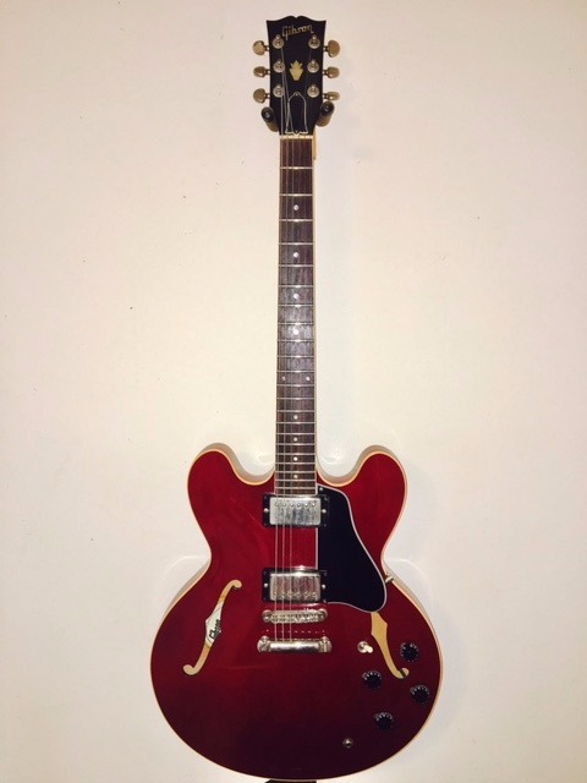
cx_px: 294
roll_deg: -0.6
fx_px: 656
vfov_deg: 61.7
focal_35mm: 29
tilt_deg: -7.4
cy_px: 392
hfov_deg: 48.2
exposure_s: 1/17
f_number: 2.2
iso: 40
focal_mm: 4.15
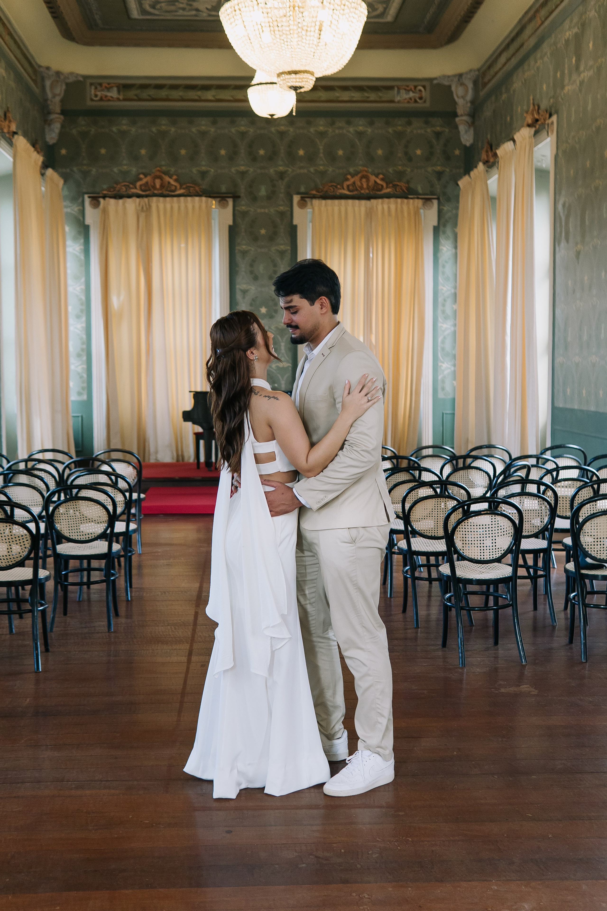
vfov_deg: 43.6
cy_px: 456
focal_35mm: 45
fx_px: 1138
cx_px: 304
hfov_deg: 29.9
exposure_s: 1/200
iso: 500
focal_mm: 30
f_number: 2.8
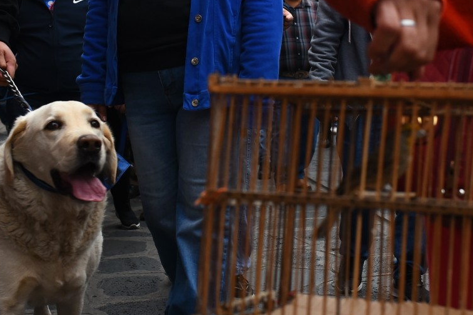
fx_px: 985
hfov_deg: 26.9
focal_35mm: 75
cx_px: 288
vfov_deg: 18.2
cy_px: 168
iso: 800
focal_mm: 35
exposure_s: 1/250
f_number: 5.6
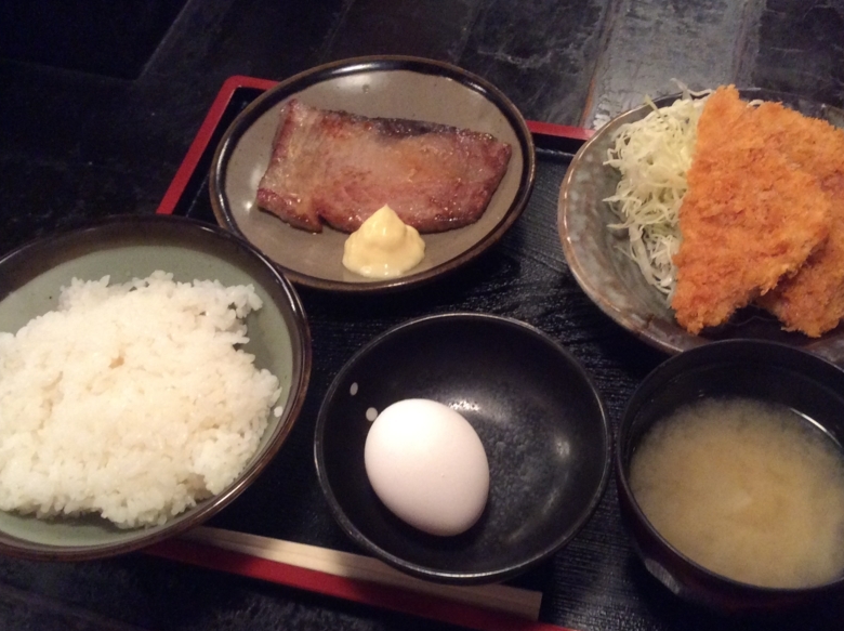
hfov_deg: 44.8
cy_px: 371
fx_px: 1023
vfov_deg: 34.2
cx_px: 451
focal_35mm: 42
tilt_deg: -56.4
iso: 250
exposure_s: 1/24
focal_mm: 3.3
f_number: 2.4
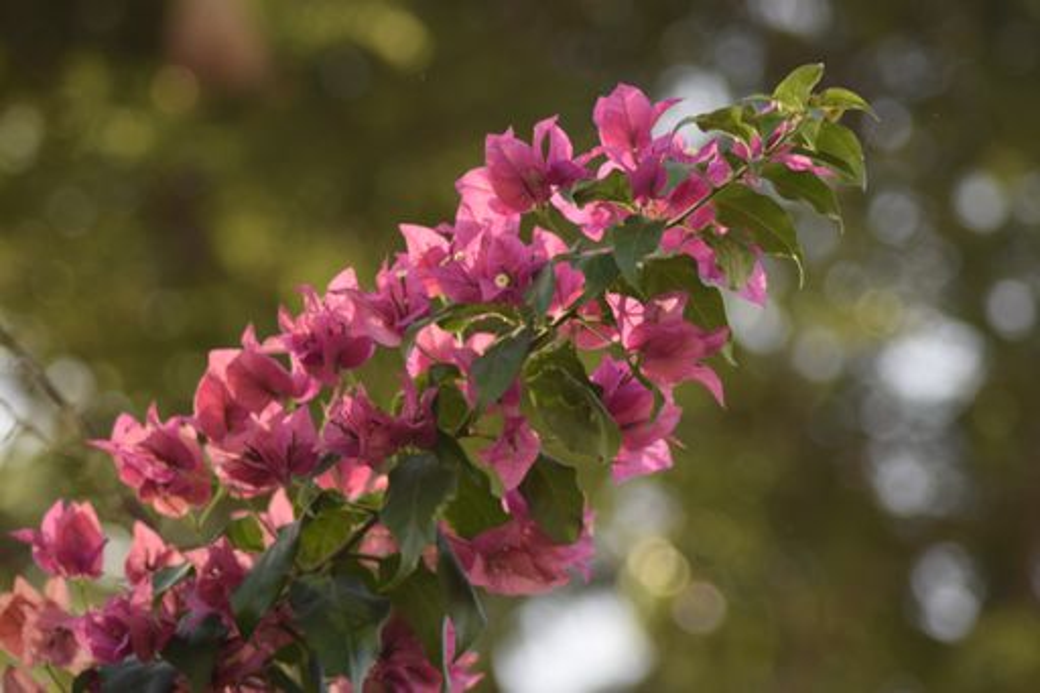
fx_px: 6281
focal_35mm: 218
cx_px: 520
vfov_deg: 6.3
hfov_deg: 9.5
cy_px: 346
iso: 100
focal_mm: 145
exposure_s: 1/200
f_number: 4.5
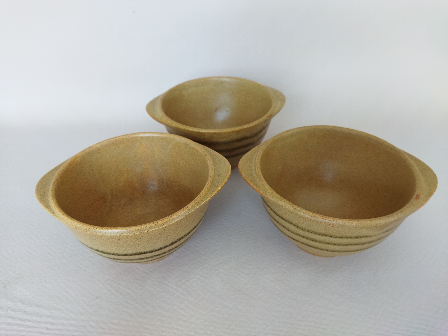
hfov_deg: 65.3
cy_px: 168
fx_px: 349
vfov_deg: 51.4
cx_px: 224
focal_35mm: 27
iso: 99
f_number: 1.79
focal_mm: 4.71
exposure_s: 1/148
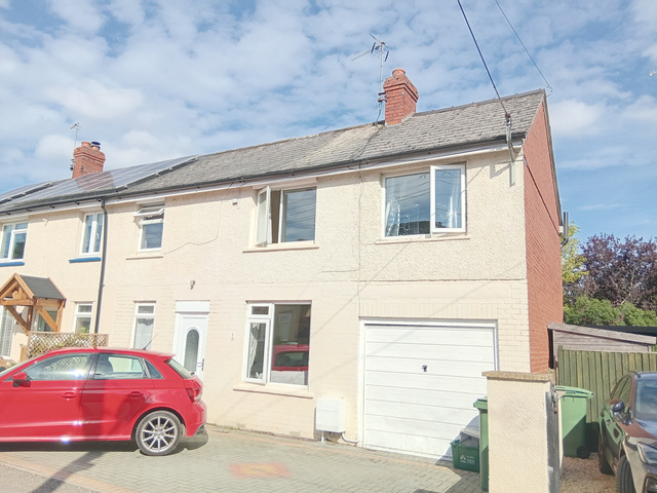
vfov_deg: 61.1
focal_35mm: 22
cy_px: 246
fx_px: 418
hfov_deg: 76.4
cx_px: 328
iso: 25
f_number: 1.8
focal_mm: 3.86
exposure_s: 1/333
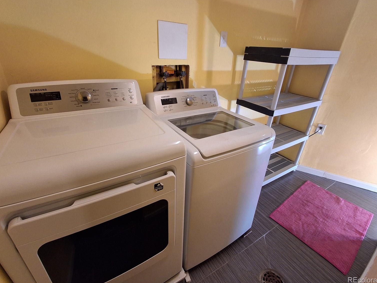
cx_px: 188
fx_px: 185
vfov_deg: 74.7
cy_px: 135
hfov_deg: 91.0
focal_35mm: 17
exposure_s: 1/40
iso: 160
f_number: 2.2
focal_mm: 1.64
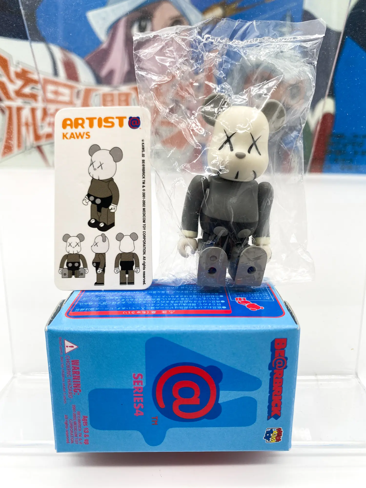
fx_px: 367
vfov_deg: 67.3
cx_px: 183
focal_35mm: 26
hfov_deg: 53.1
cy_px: 244
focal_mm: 4.25
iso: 32
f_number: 1.8
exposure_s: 1/180
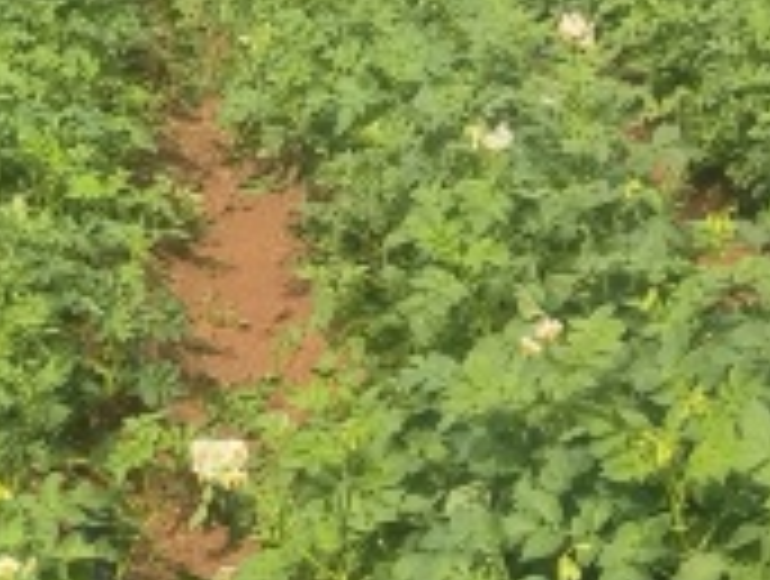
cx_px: 806
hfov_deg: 15.3
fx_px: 2809
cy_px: 265
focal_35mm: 126
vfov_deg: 11.8
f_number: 1.9
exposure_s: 1/720
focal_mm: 5.52
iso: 100
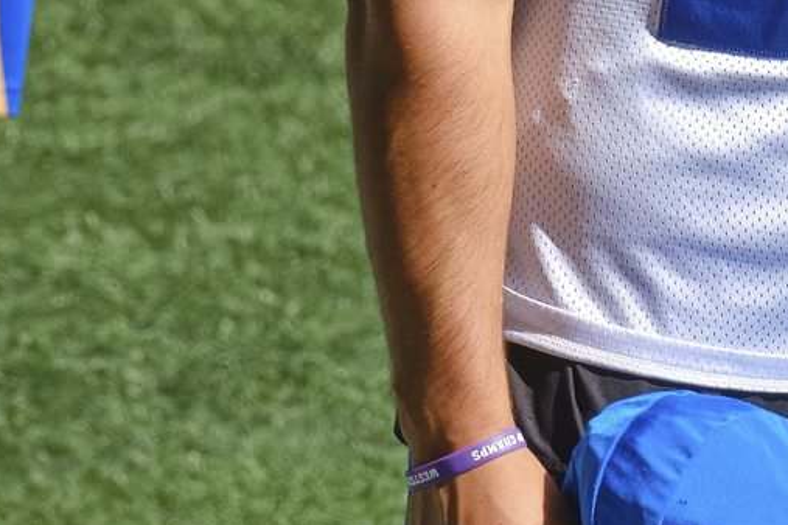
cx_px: 825
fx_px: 34691
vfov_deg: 0.9
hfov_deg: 1.3
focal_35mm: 1585
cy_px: -209
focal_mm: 261.2
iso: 640
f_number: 9
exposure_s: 1/1000
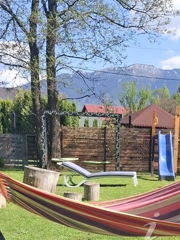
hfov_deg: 23.1
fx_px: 430
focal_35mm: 62
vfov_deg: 29.2
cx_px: 159
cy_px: 239
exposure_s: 1/1088
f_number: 1.8
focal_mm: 5.54
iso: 50
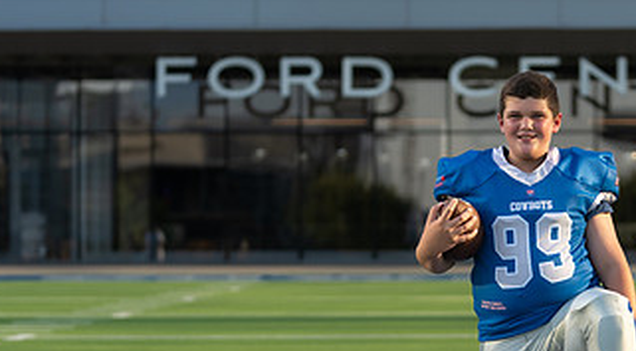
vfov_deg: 8.1
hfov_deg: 14.6
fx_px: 2467
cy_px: 246
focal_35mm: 147
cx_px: 537
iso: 100
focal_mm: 76
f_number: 2.8
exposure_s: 1/640
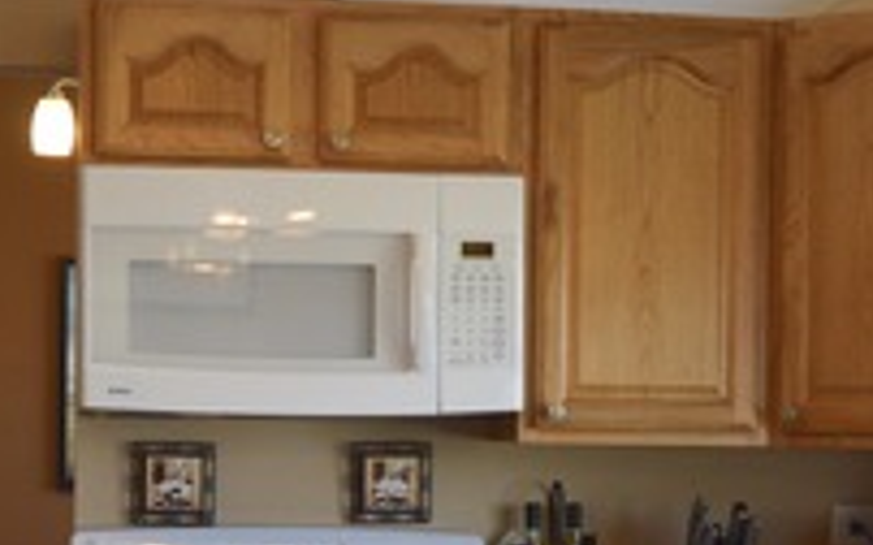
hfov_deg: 23.8
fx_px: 2069
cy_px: 558
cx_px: 506
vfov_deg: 14.7
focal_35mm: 87
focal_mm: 18
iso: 400
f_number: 5.6
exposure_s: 1/125
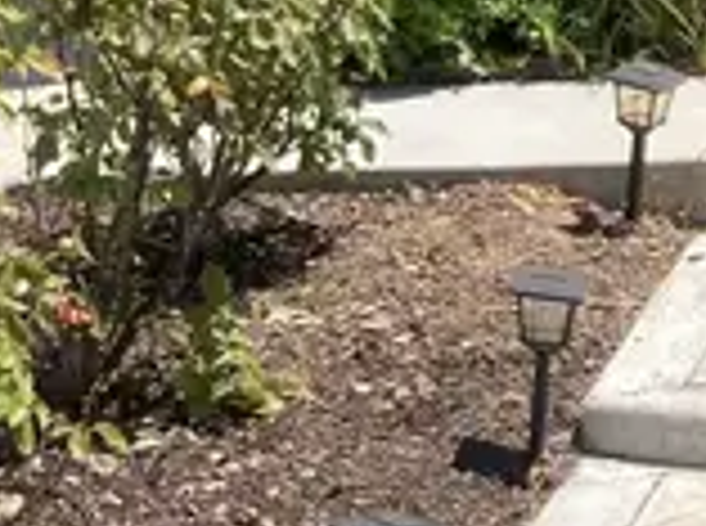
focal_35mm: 143
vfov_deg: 10.3
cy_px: 486
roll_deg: +0.4
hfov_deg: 12.2
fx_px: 2910
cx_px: 1412
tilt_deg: -17.8
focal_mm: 3.99
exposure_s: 1/2088
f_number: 1.8
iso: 20
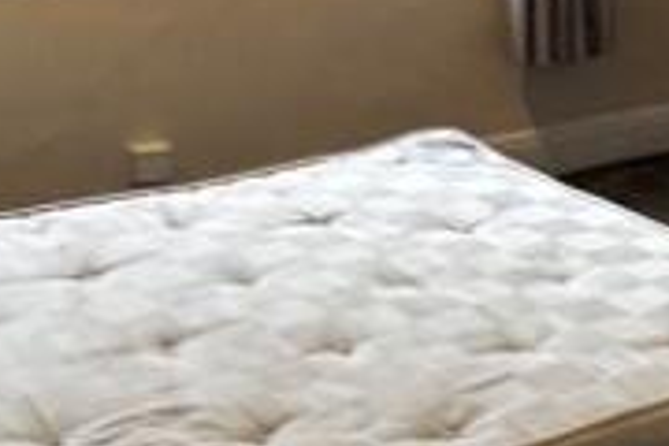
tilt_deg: -18.1
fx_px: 1542
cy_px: 216
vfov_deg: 16.5
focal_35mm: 83
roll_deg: -0.6
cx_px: 773
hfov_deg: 22.8
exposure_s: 1/60
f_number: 2.2
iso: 500
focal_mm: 2.22
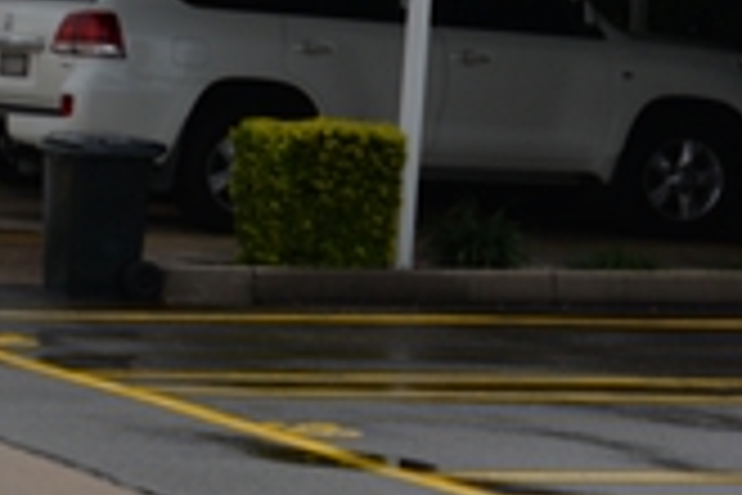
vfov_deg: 6.3
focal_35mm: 218
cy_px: 194
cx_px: -1448
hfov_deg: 8.1
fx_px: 4493
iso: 100
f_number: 8
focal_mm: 35
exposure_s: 1/250
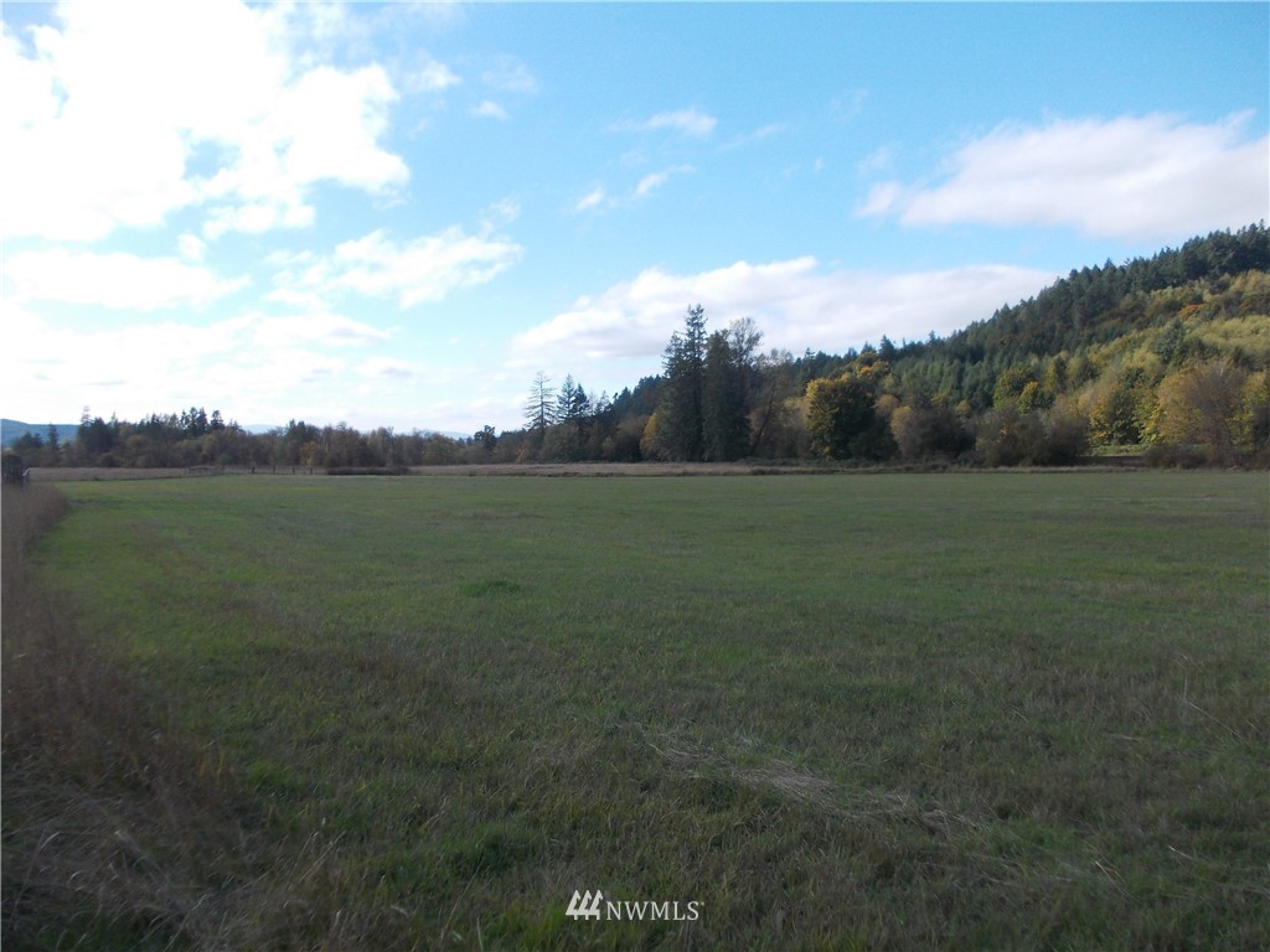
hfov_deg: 63.4
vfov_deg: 49.7
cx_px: 635
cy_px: 476
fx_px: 1027
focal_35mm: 28
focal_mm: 4
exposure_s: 1/200
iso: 80
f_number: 5.4
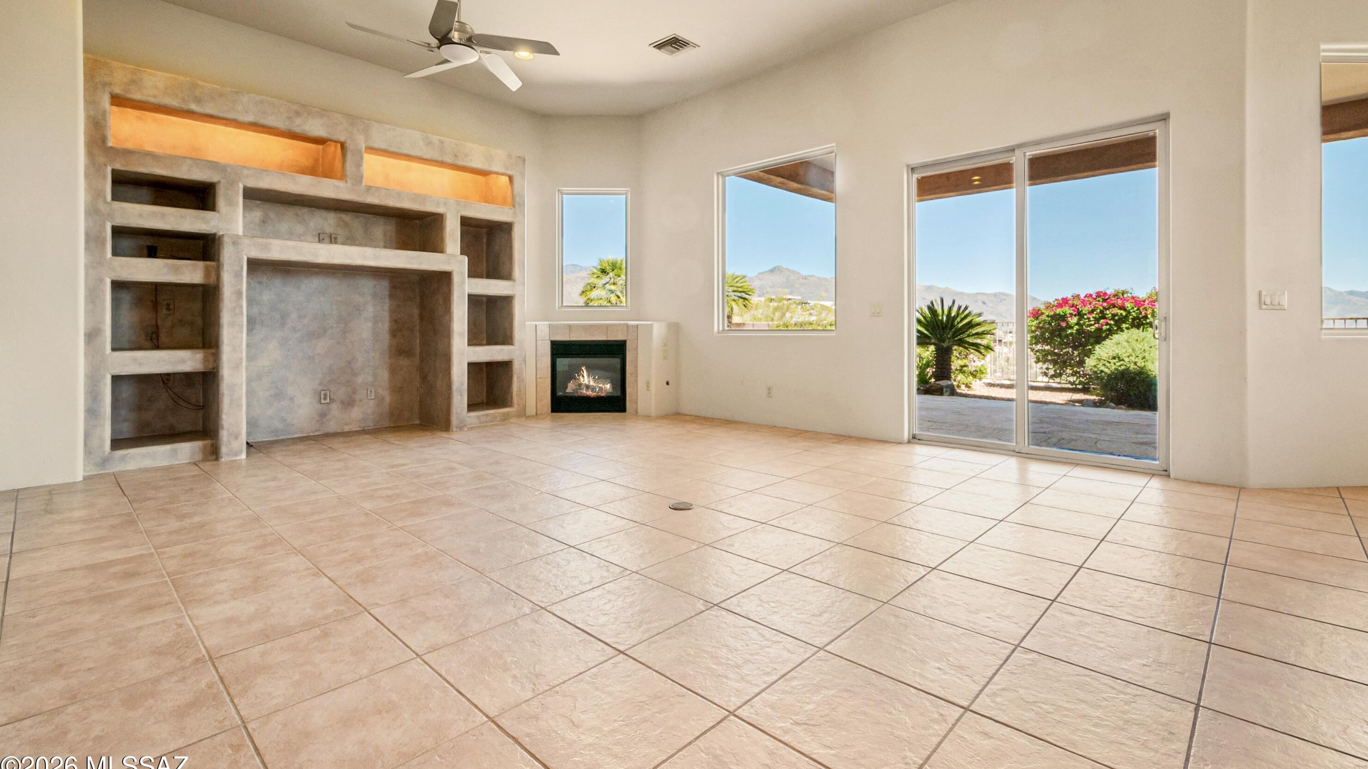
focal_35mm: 16
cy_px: 345
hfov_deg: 99.4
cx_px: 695
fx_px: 580
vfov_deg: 66.9
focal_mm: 10
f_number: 10
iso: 320
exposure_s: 1/15
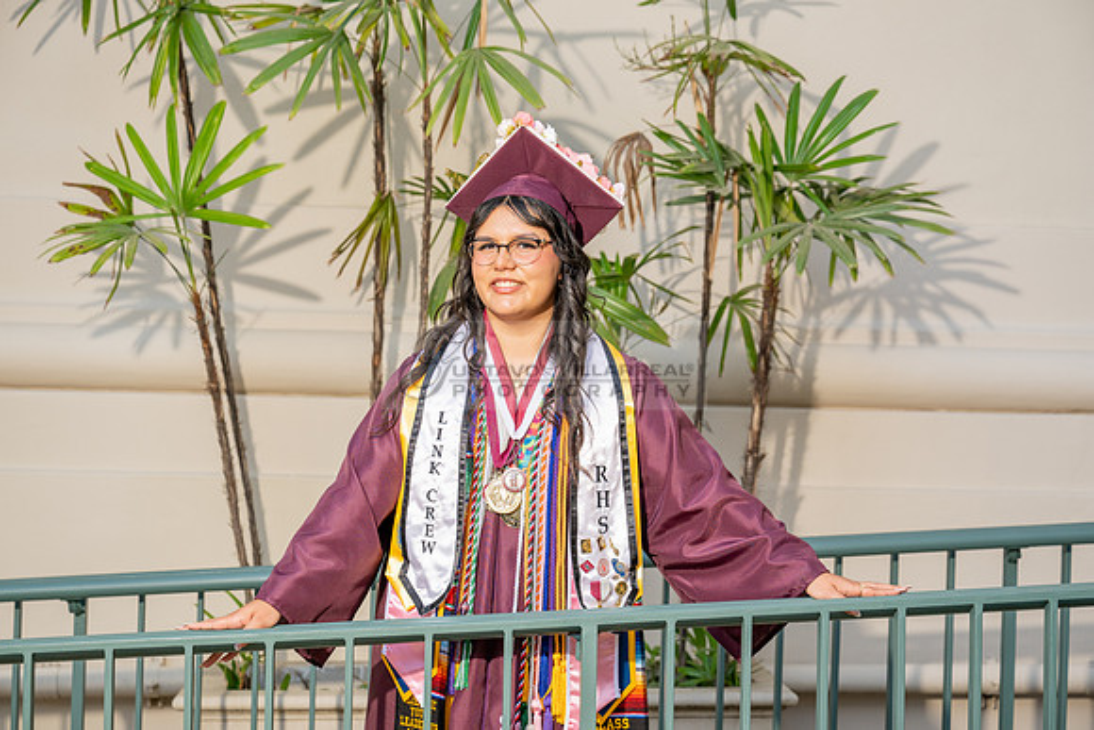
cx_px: 547
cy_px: 365
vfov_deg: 19.5
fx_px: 2128
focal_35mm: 70
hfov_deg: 28.8
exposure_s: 1/200
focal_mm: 70
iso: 200
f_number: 4.5
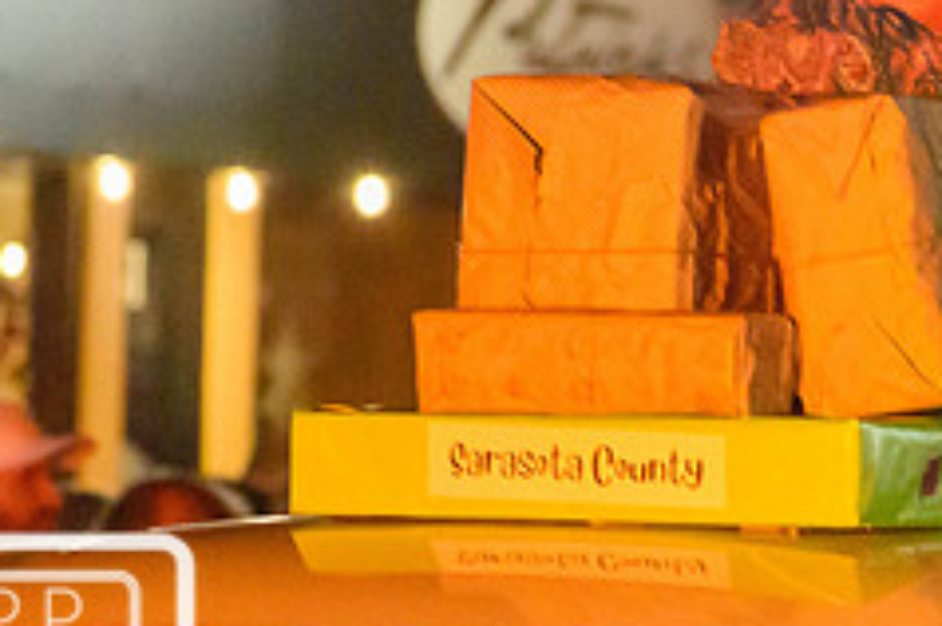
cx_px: 835
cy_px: 561
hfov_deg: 3.5
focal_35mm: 586
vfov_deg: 2.3
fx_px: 15313
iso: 12800
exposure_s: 1/250
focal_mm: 160
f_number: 5
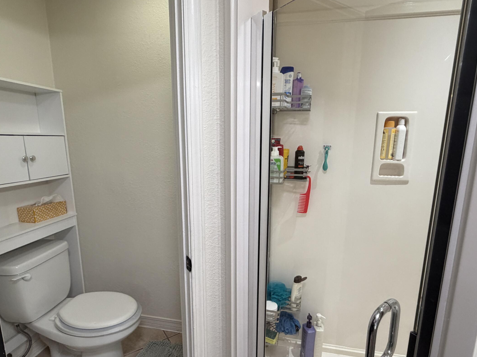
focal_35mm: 20
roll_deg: -0.4
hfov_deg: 81.7
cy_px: 191
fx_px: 276
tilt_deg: -11.6
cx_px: 240
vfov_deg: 65.9
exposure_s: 1/120
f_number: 2.2
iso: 250
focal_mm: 2.22
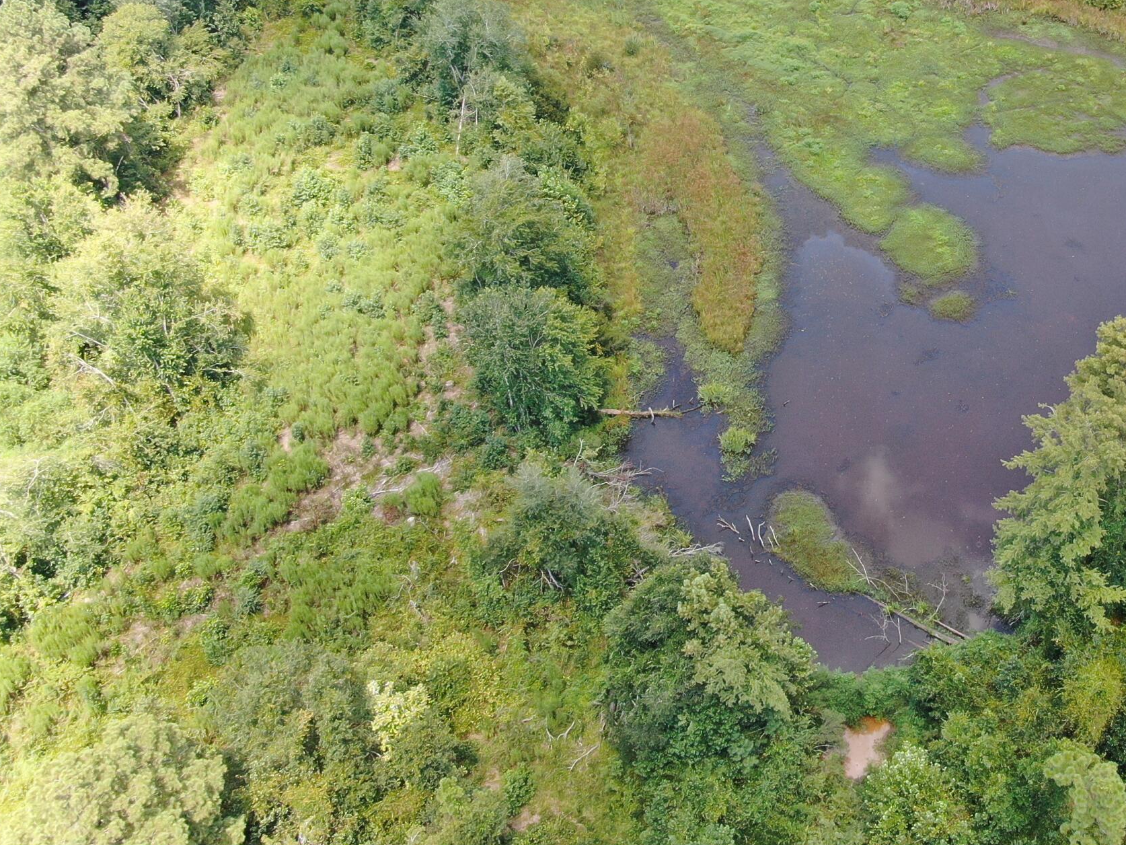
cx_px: 892
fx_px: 1399
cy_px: 223
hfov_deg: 42.0
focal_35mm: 43
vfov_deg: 33.0
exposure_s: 1/200
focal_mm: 4.39
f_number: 2.8
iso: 100
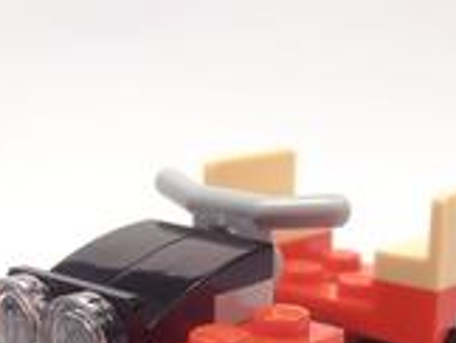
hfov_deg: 23.8
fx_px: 1082
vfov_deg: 17.5
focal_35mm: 82
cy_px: 363
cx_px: 242
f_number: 3.9
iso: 80
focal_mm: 6.61
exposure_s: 1/60
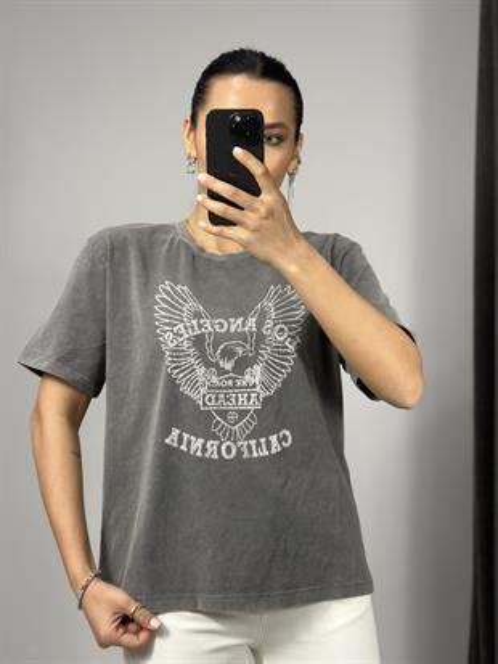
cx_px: 249
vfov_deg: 39.6
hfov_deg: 30.3
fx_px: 920
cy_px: 332
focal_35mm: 48
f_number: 1.78
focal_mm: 6.86
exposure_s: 1/100
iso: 125
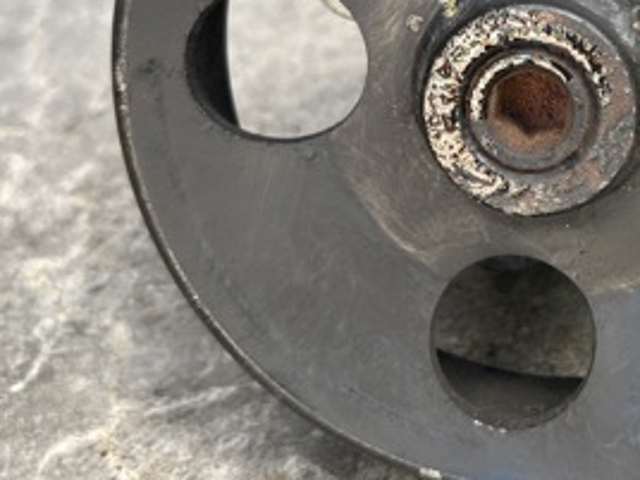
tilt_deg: -23.9
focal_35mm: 62
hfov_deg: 30.1
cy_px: 59
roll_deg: +3.0
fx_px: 1146
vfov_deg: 23.1
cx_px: 556
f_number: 1.6
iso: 40
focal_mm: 5.1
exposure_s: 1/122
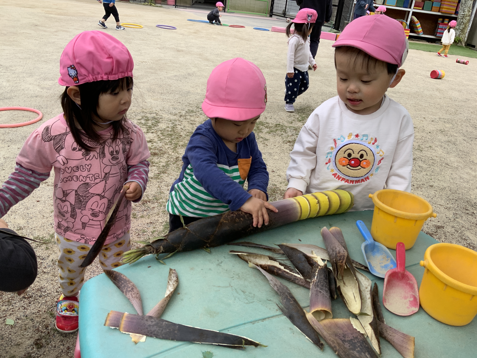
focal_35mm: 29
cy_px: 179
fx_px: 400
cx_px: 238
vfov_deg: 48.2
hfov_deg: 61.7
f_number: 1.8
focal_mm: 3
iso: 16
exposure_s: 1/309
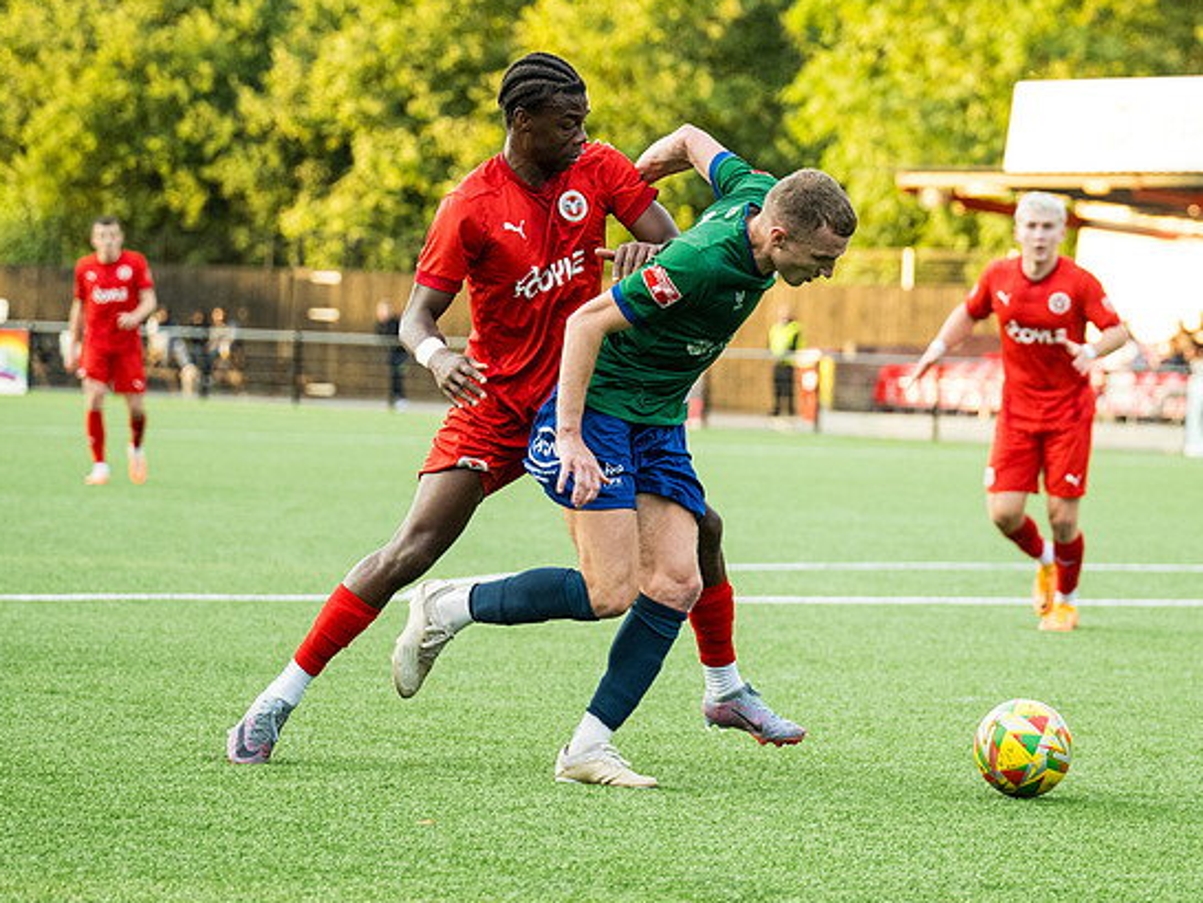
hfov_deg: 11.0
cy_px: 469
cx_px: 807
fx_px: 6223
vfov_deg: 8.3
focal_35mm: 179
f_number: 2.8
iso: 800
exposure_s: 1/800
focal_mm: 86
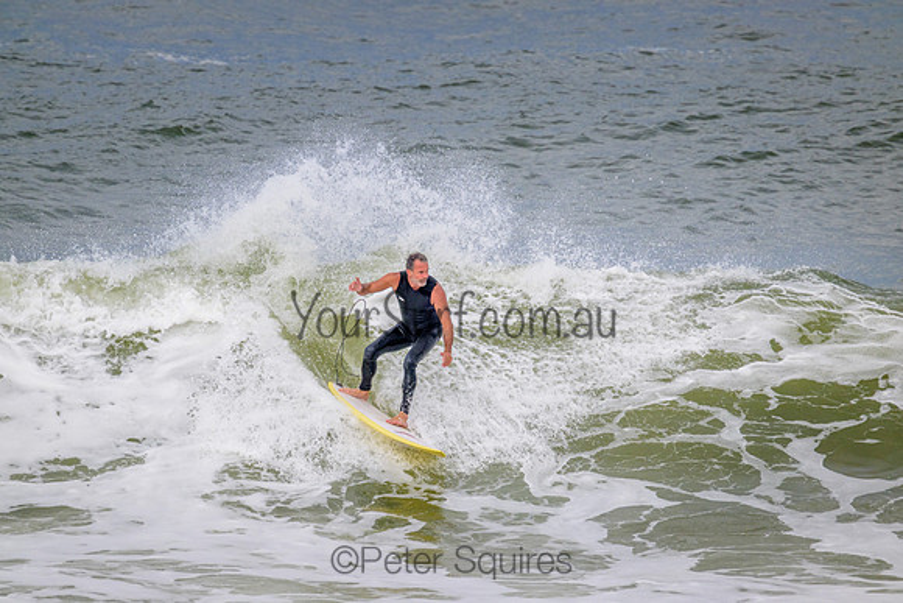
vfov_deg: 1.7
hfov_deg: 2.6
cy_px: 302
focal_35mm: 800
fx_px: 20070
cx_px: 452
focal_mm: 800
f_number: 11
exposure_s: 1/2000
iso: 720
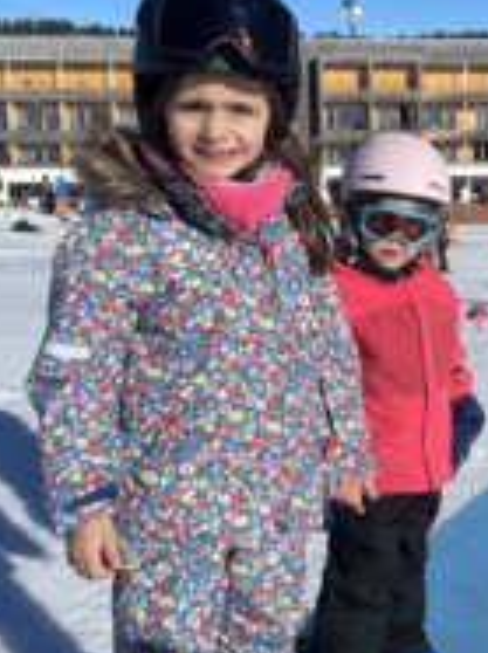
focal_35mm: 56
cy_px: 242
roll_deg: -2.1
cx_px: 442
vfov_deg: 34.2
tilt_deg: -5.8
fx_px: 1055
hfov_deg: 25.2
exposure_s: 1/6135
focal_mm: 4.2
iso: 32
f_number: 1.6
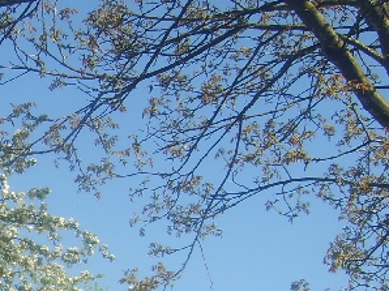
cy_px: 360
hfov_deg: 19.7
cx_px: -67
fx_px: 1055
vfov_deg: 15.1
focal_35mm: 94
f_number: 2.8
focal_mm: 5.8
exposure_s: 1/500
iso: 50
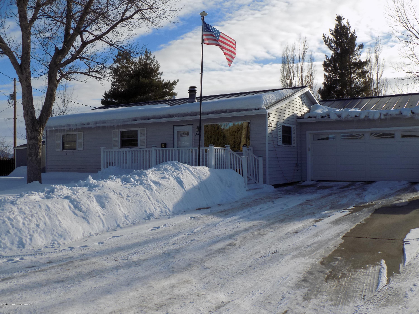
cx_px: 210
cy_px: 157
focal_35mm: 34
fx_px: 412
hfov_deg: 54.0
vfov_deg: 41.8
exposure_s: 1/1500
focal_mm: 6.1
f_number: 3.4
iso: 80
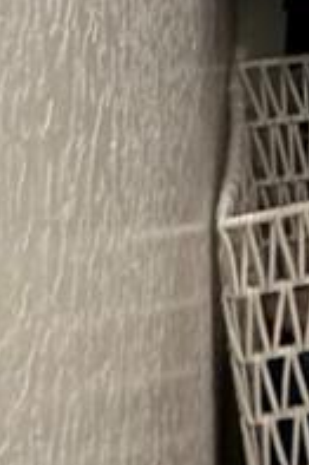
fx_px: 1432
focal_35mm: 111
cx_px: 978
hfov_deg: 9.3
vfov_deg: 15.8
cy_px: -371
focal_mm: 2.22
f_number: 2.2
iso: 250
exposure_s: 1/60
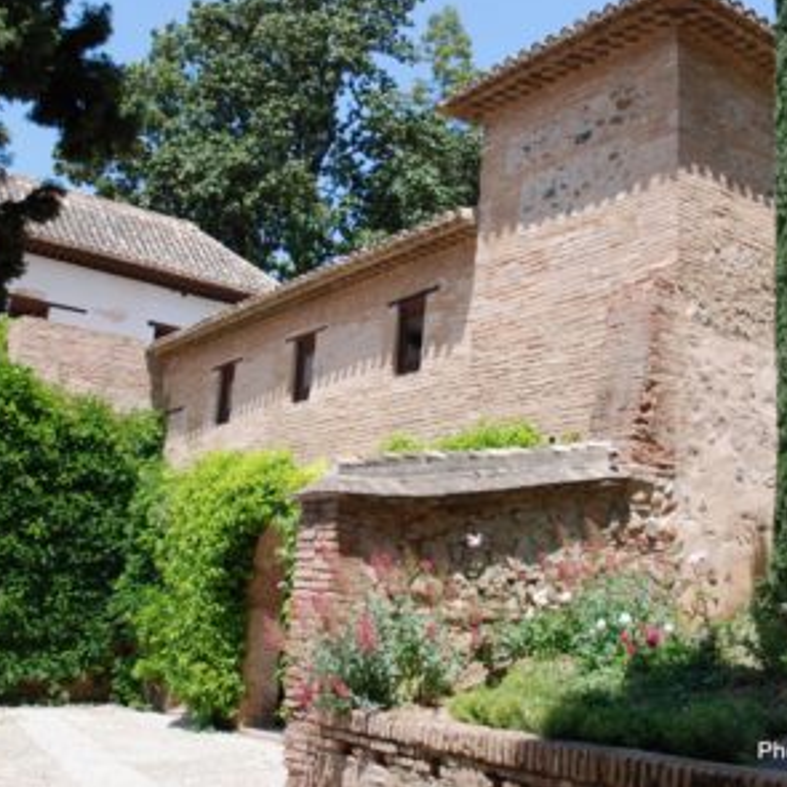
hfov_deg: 42.4
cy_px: 343
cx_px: 504
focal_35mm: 39
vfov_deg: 42.8
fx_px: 1003
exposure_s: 1/200
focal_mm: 18
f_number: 7.1
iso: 100
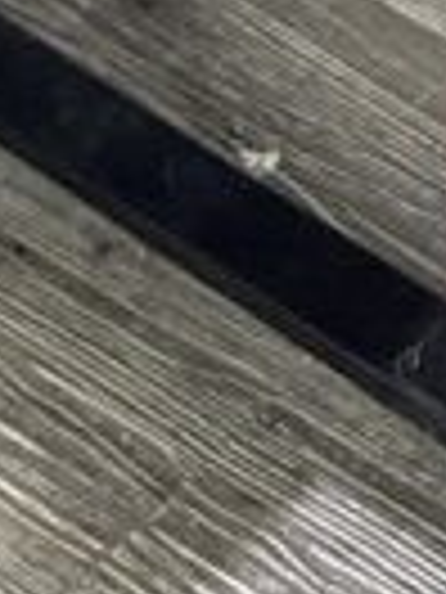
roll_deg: -2.5
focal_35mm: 197
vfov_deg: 8.1
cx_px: 1297
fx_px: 3384
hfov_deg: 6.9
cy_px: -1368
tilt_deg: -22.7
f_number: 1.5
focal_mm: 5.7
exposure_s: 1/50
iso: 80
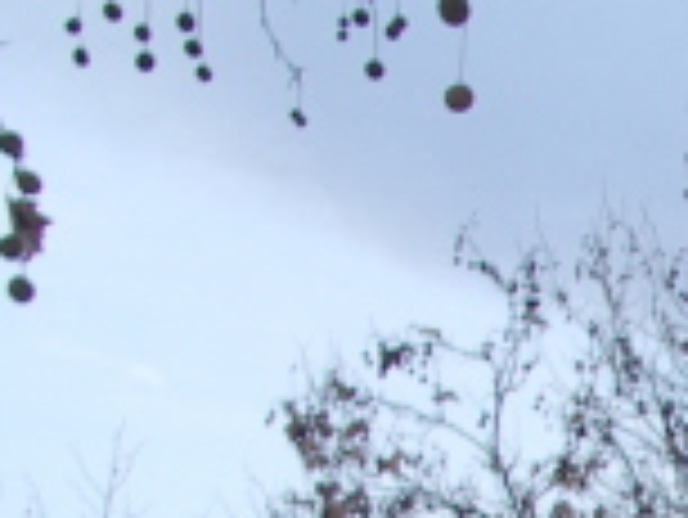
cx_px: 1331
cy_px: 1176
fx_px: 4376
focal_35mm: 220
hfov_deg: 8.6
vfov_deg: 6.5
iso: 100
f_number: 2.8
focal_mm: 10.7
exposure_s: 1/50
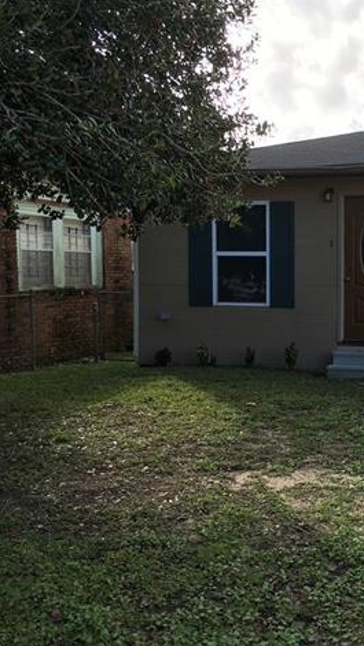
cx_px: 372
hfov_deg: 26.2
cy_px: 324
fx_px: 737
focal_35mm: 43
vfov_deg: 47.3
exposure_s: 1/418
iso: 25
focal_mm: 4.15
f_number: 2.2
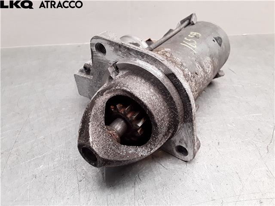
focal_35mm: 28
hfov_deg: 63.4
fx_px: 222
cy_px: 103
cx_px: 138
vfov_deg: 49.7
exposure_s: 1/100
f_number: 1.9
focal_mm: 2.91
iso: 100
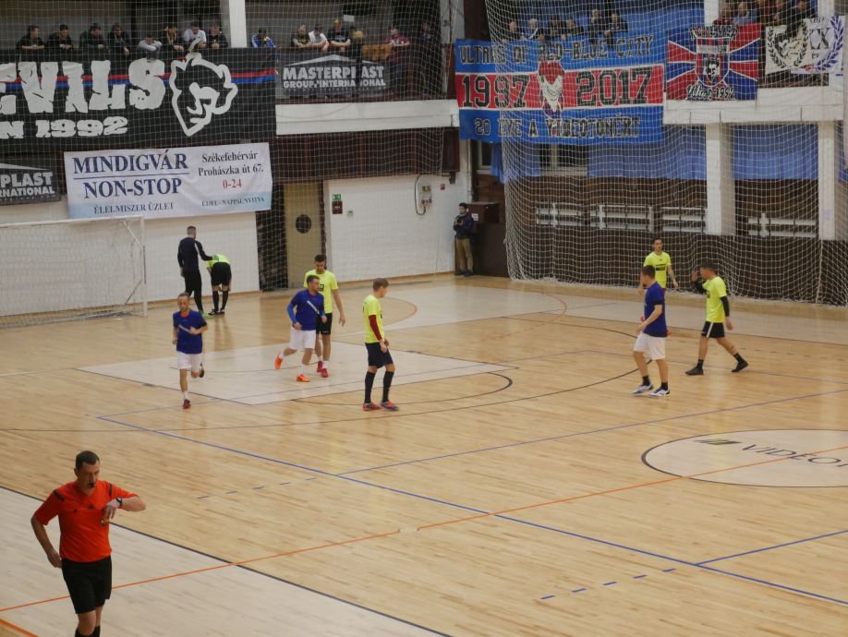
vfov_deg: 17.6
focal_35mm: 84
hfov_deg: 23.3
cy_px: 318
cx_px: 424
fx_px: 2059
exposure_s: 1/100
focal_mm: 42
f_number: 5.6
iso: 3200
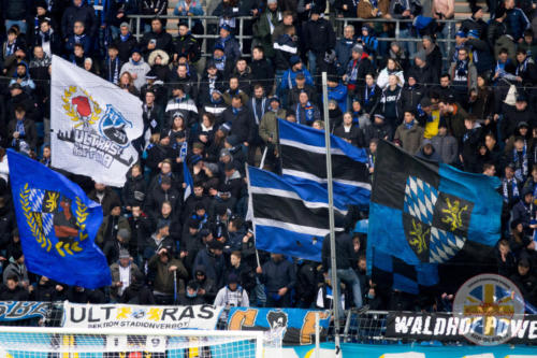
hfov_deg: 3.9
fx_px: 7962
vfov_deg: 2.6
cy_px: 179
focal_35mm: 534
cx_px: 268
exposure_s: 1/250
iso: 800
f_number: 4
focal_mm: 195.64
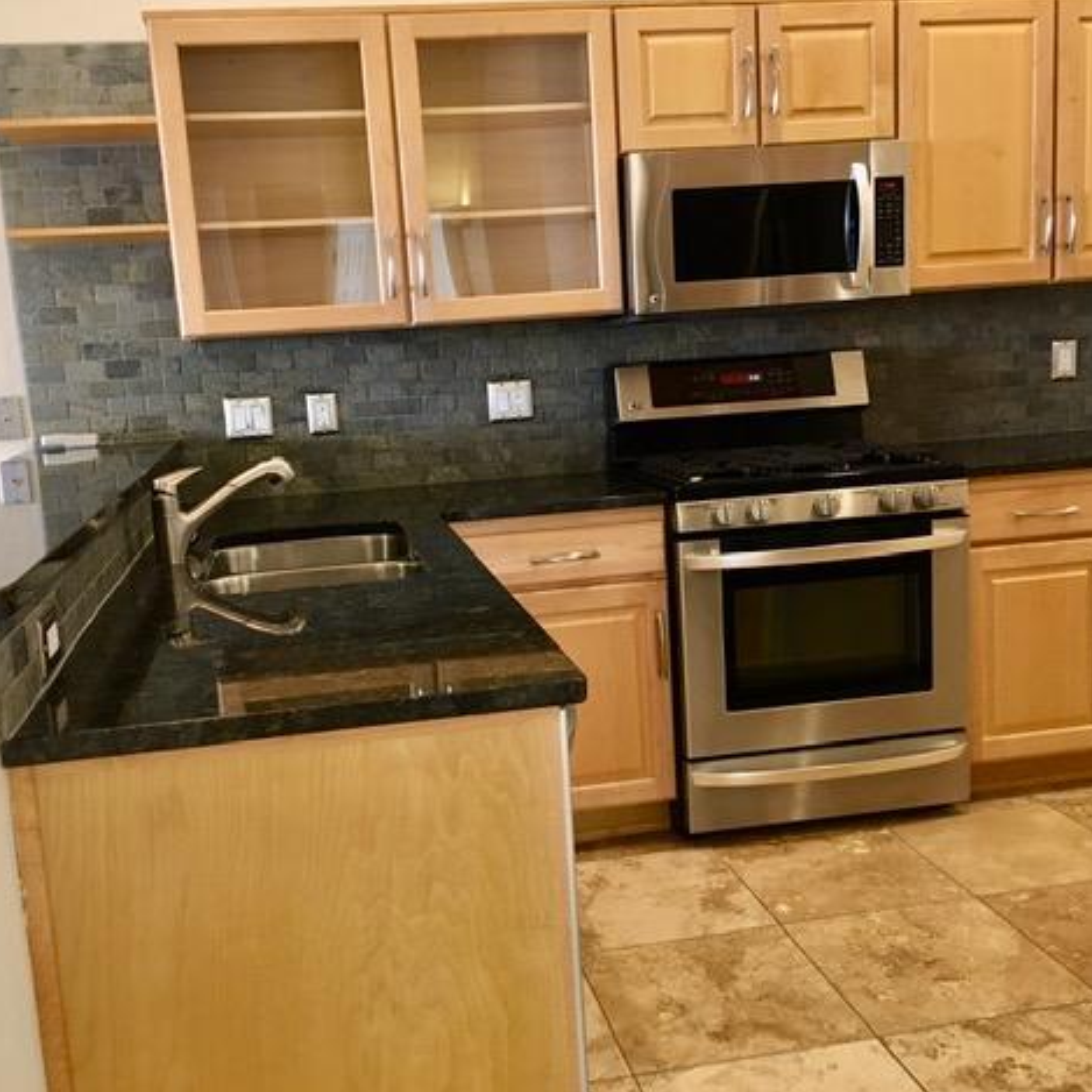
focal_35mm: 35
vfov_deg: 47.2
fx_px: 1249
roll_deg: +3.8
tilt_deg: -9.3
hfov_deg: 47.2
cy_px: 554
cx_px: 508
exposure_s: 1/30
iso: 125
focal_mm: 4.15
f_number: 2.2
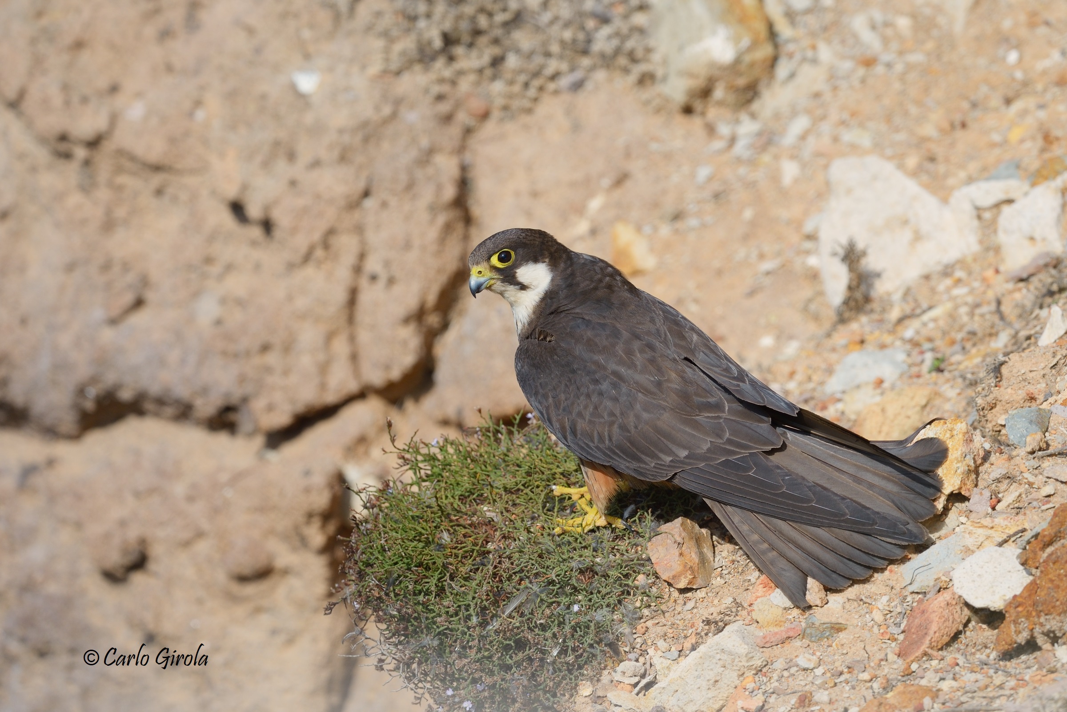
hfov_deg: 2.4
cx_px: 534
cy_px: 356
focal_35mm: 850
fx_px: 25191
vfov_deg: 1.6
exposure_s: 1/2000
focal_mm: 850
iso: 400
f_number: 7.1
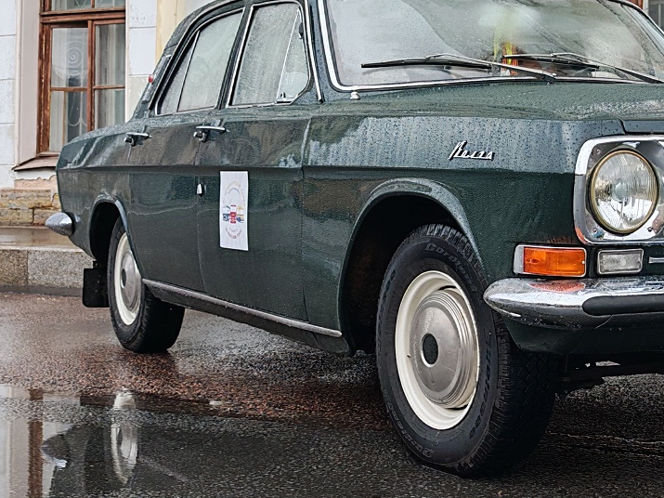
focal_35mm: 67
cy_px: 113
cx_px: 564
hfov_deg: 28.1
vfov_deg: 21.7
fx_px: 1285
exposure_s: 1/270
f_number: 2
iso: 125
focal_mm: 6.83
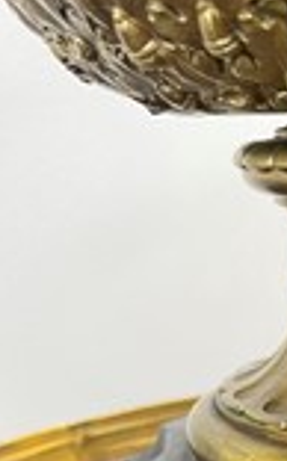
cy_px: 440
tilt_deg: -19.3
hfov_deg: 17.1
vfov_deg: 28.7
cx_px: 438
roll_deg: +3.6
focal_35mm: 68
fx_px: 854
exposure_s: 1/50
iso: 200
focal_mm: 5.1
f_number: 1.6
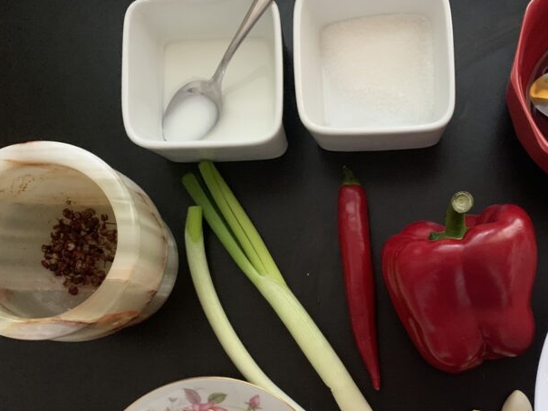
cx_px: 410
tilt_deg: -85.7
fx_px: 697
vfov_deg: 32.4
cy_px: 300
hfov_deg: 41.7
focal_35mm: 44
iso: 500
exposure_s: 1/30
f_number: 1.8
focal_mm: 4.25
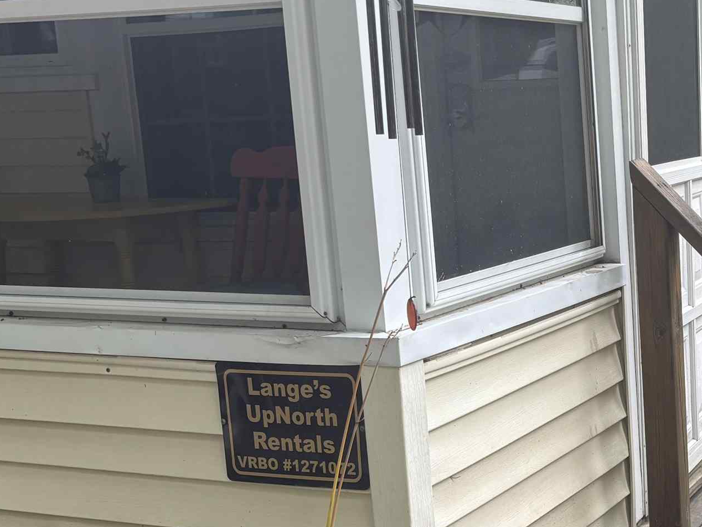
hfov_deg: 29.3
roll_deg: +2.0
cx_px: 653
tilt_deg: -10.9
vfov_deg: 23.2
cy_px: 353
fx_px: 1278
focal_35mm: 63
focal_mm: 5.96
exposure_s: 1/141
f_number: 1.6
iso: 40
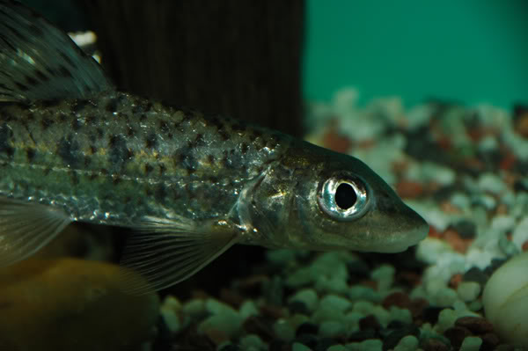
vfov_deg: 7.3
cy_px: 176
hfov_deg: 11.0
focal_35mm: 188
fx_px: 2748
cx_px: 264
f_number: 7.1
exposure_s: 1/125
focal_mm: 125
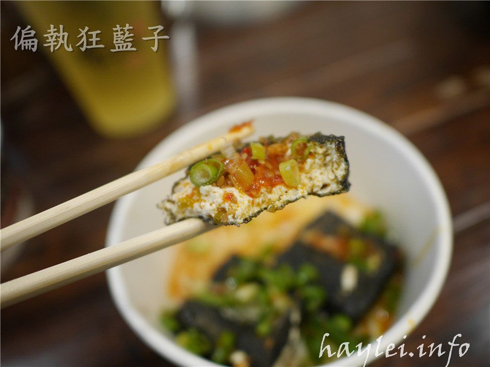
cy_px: 184
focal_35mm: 30
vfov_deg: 46.8
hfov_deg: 60.0
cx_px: 245
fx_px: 425
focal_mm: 15
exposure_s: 1/60
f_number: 1.7
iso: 400
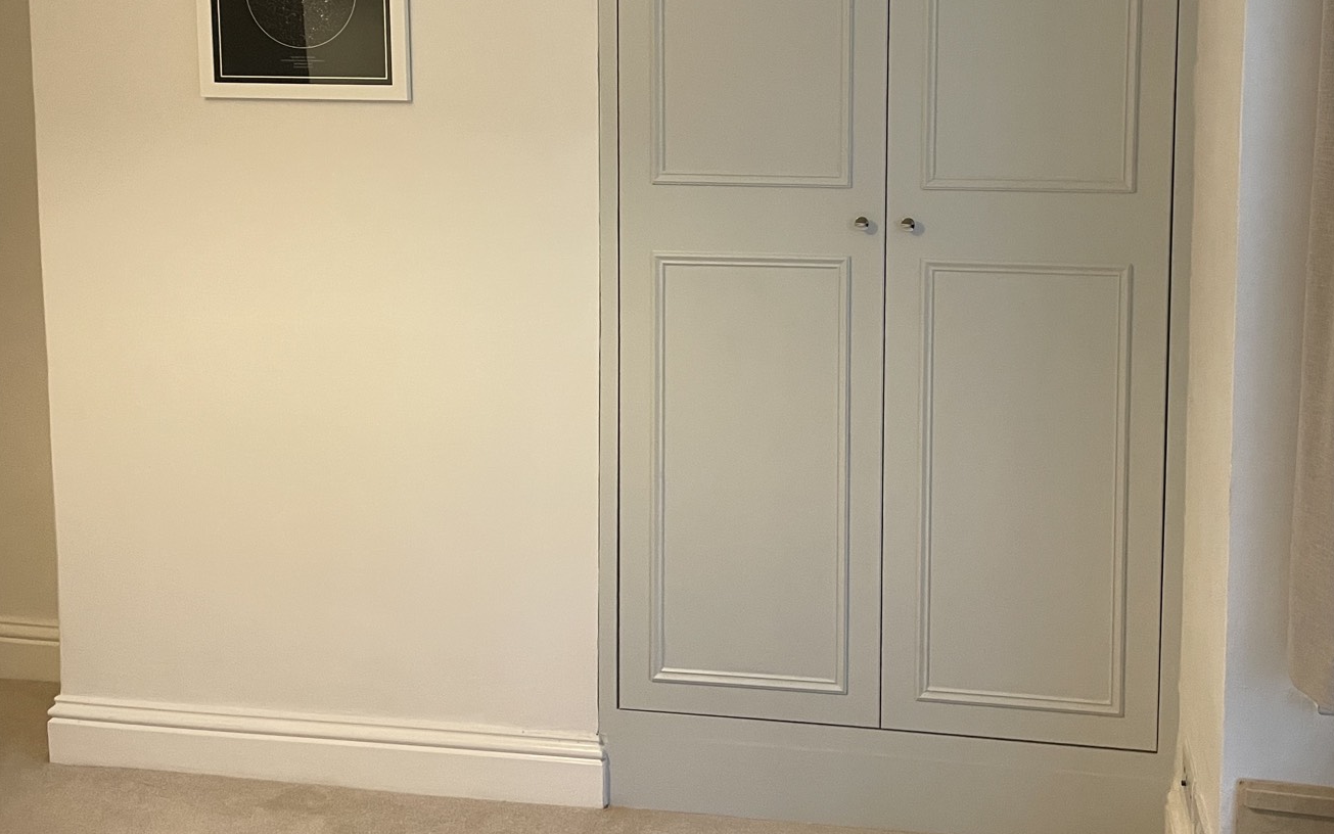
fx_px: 1382
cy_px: 207
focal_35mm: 38
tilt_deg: -5.2
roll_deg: -0.2
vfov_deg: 32.9
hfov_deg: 51.1
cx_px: 819
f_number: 1.6
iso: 500
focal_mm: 4.2
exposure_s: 1/60
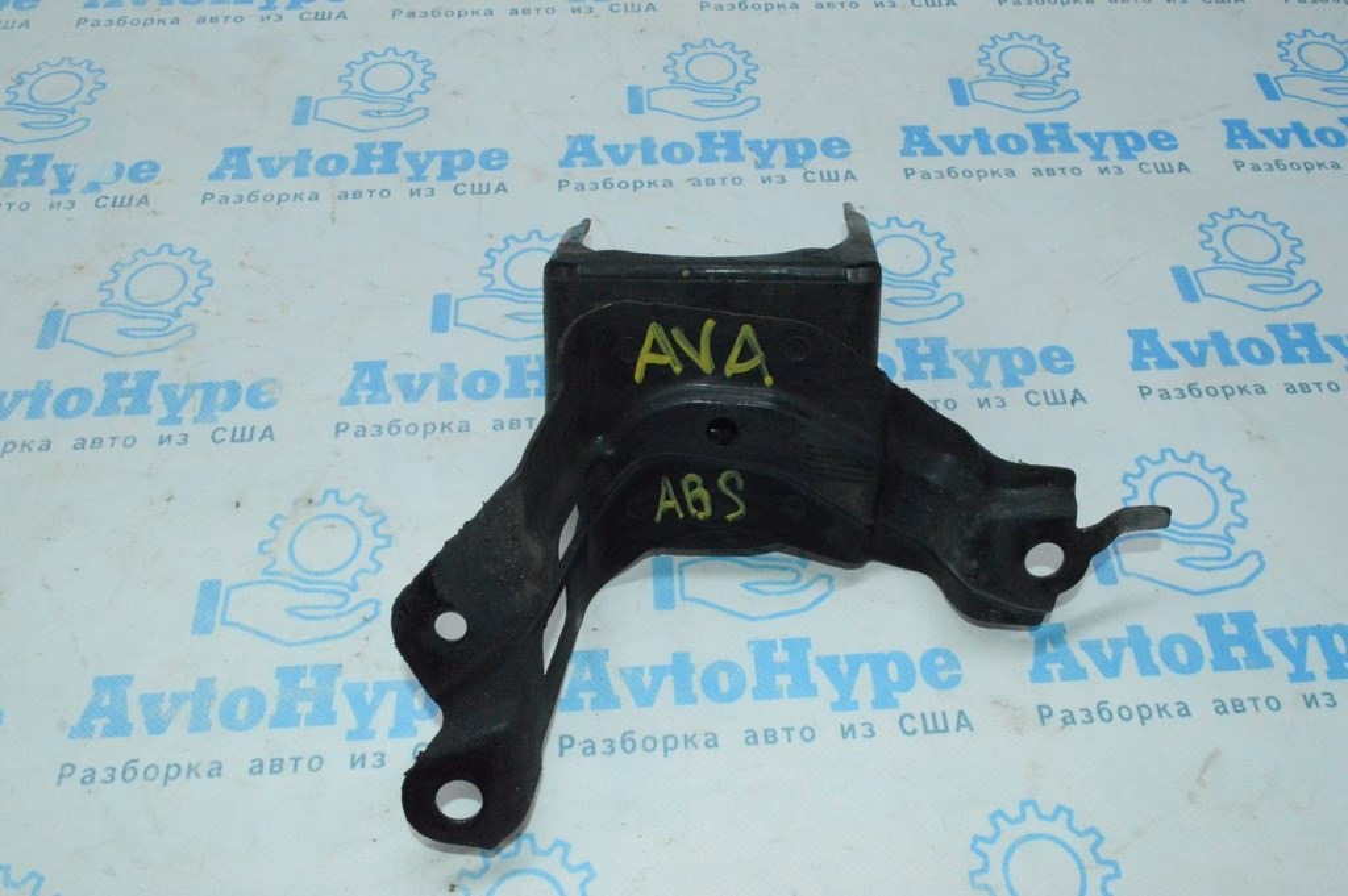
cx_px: 674
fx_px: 1179
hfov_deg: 59.5
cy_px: 448
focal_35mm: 32
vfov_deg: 41.6
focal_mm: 21
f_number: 16
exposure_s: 1/200
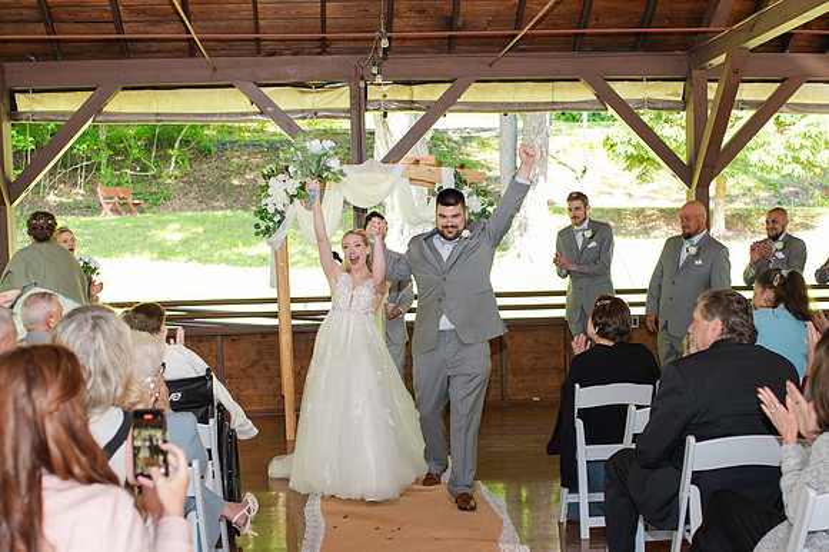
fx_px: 1187
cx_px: 415
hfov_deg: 38.5
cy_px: 381
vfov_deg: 26.0
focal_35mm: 52
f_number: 3.2
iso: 220
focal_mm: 35
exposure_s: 1/200
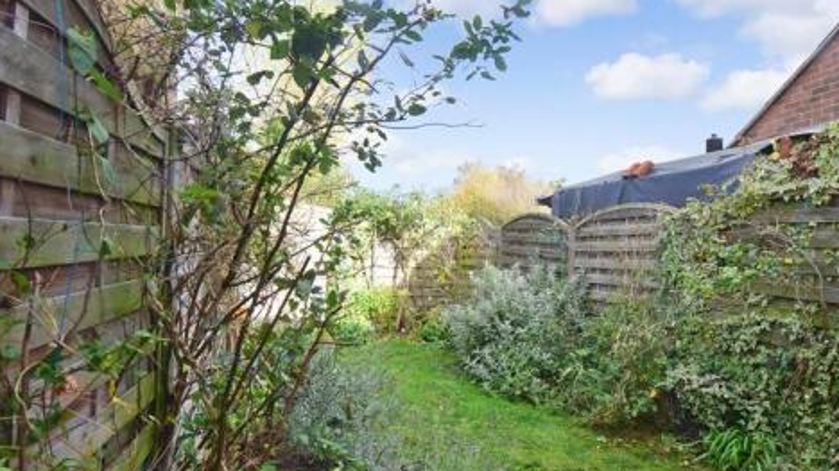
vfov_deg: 51.4
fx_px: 489
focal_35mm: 22
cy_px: 243
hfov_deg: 81.2
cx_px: 425
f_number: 8
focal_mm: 10
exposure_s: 1/250
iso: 400
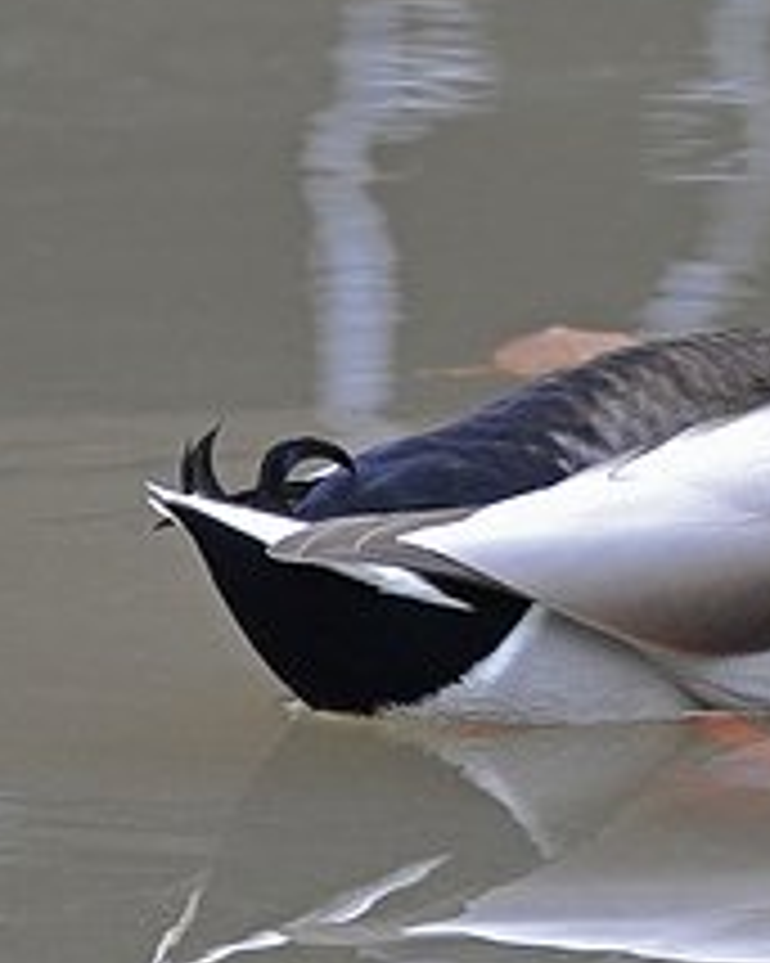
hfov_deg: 1.1
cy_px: 554
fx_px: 40280
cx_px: 892
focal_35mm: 1413
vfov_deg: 1.4
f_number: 6.3
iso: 400
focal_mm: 420
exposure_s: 1/125
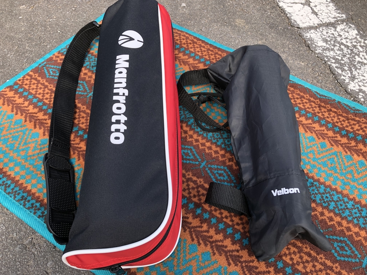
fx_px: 297
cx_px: 184
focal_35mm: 28
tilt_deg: -54.1
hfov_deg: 63.4
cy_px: 138
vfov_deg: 49.7
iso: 20
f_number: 1.8
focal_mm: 3.99
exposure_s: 1/361
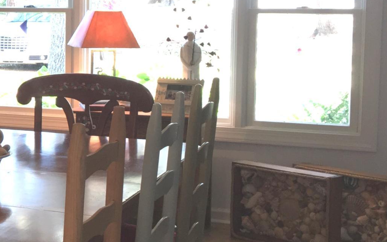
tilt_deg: -3.4
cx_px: -117
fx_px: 949
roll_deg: +0.8
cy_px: 76
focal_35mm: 90
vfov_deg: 14.5
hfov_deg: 20.9
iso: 40
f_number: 2.2
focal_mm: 4.15
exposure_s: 1/30
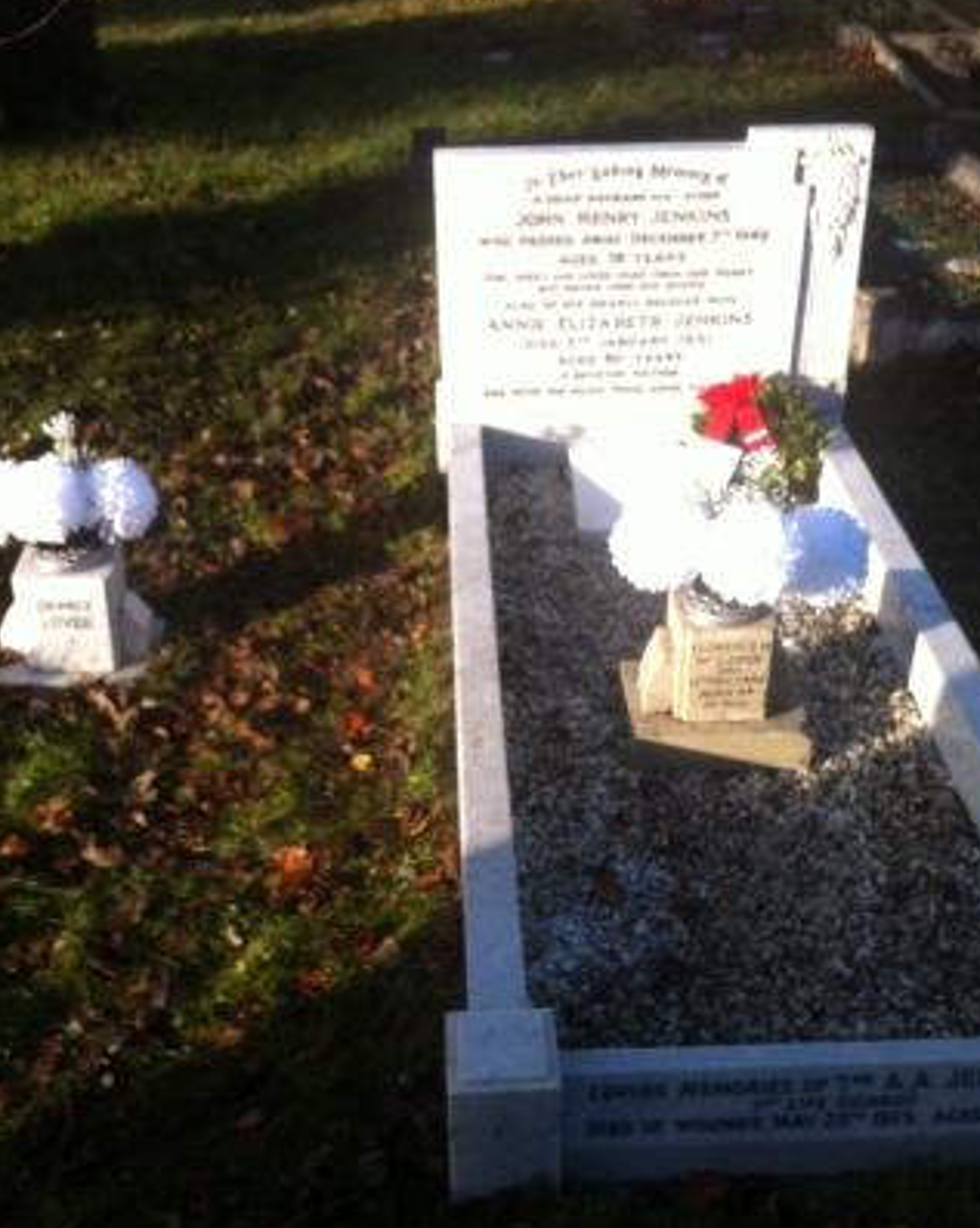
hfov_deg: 34.1
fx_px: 1597
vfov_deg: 42.0
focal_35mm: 44
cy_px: 671
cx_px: 529
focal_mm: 3.85
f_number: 2.8
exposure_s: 1/471
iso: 80
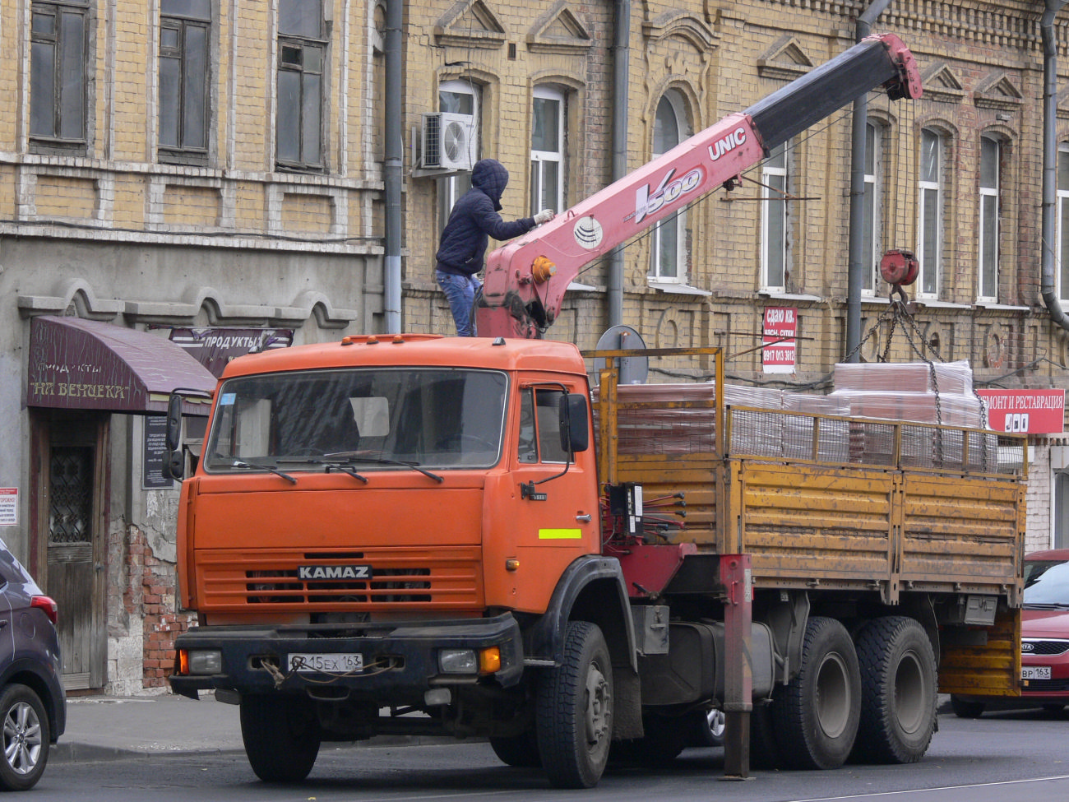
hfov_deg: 13.2
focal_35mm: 150
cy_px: 401
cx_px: 534
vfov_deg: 9.9
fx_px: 4632
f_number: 5
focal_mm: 31.8
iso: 100
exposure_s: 1/125
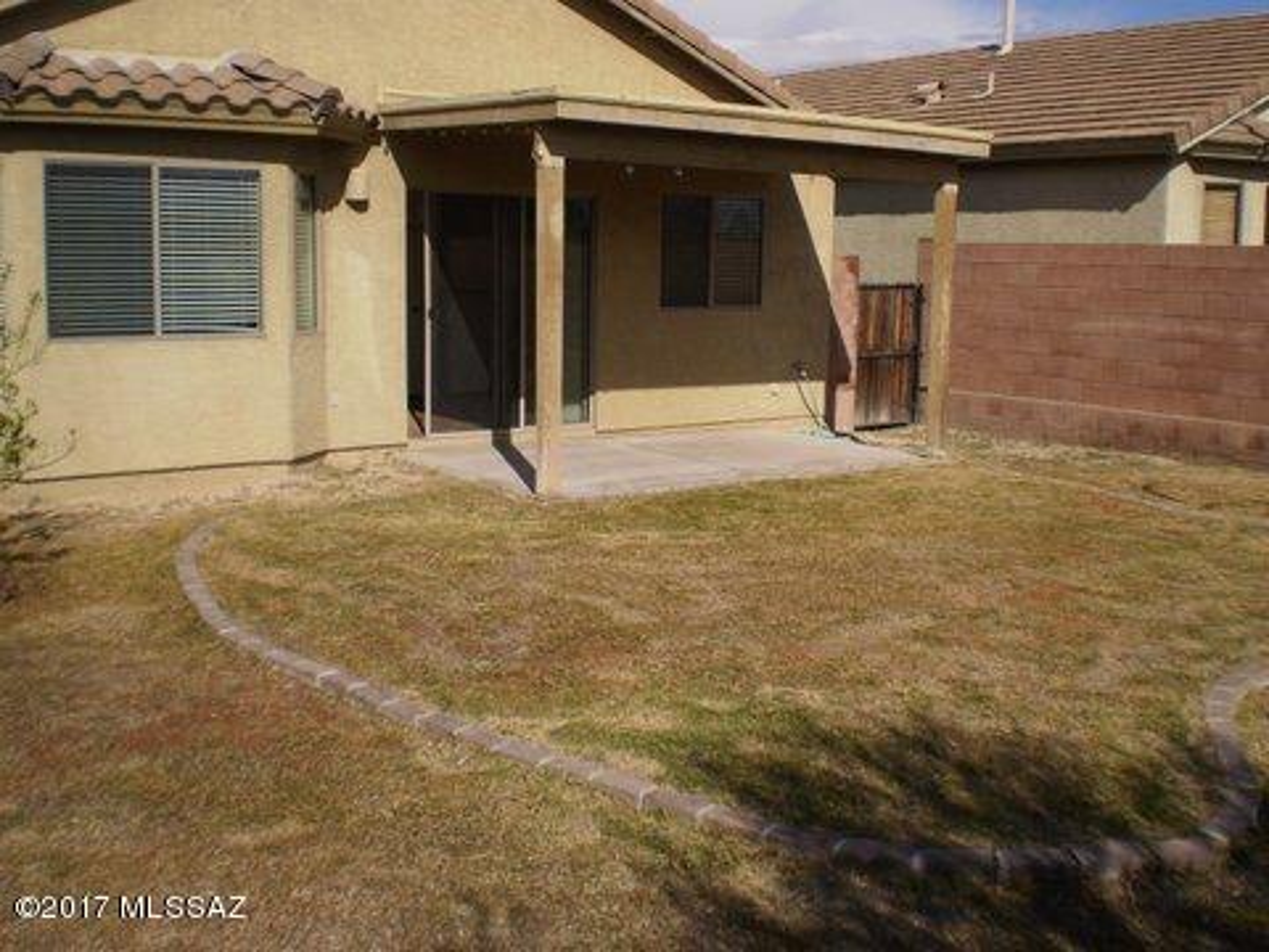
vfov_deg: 39.7
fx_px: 1320
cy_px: 476
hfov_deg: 51.4
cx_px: 634
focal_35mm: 36
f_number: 4.6
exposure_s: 1/1250
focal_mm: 6.3
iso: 64
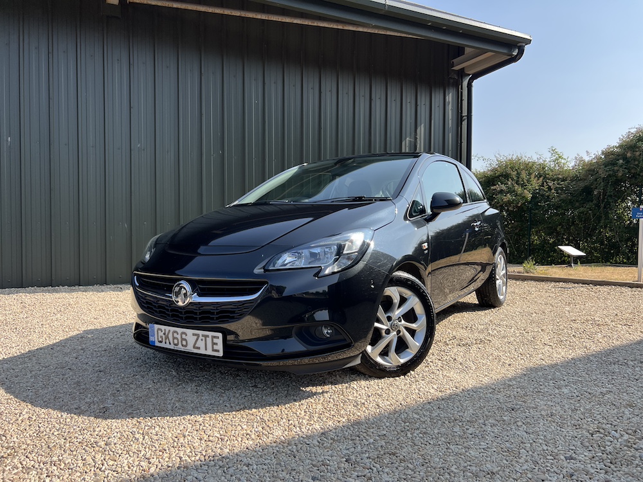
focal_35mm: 26
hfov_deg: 67.3
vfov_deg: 53.1
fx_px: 483
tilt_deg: -1.4
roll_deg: -1.1
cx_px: 322
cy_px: 241
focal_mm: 5.7
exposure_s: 1/1808
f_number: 1.5
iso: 50
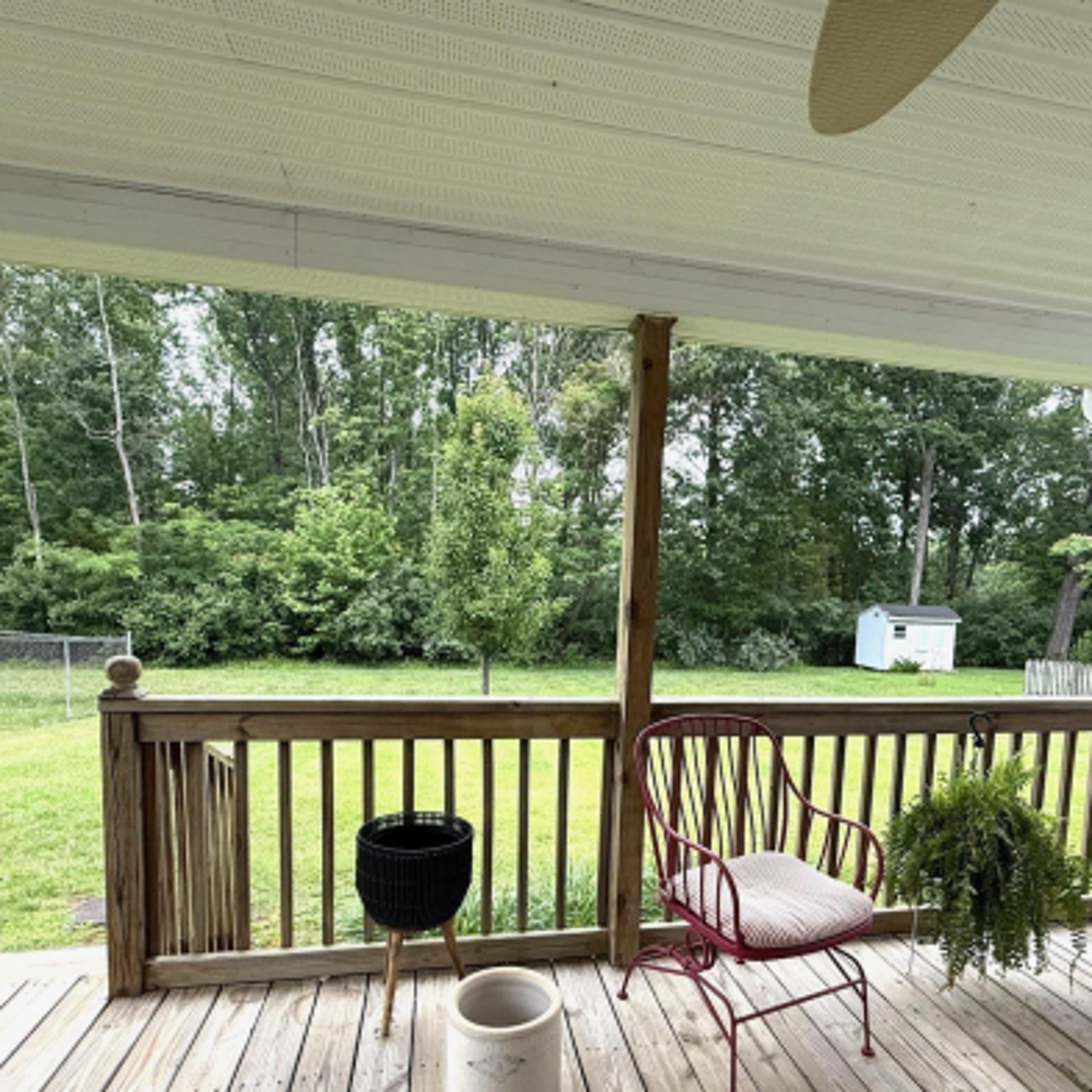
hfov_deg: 71.9
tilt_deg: -6.3
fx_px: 749
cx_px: 604
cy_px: 653
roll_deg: -2.5
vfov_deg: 71.4
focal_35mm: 21
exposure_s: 1/99
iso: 200
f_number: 2.2
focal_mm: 2.22
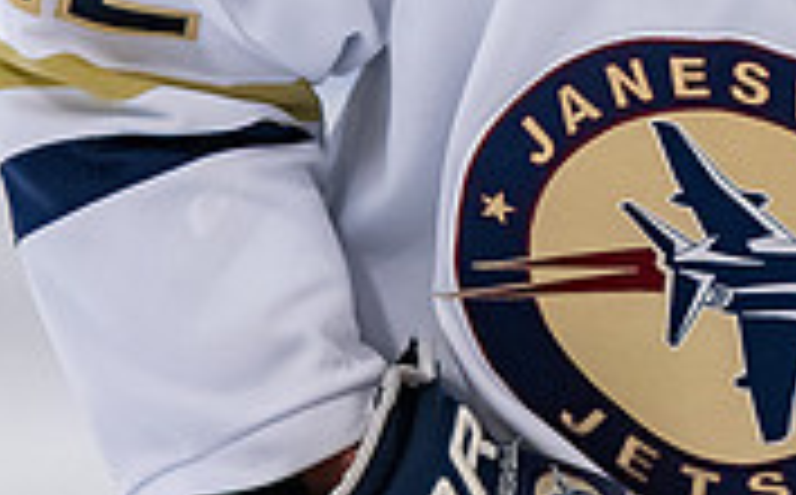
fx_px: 20230
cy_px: -351
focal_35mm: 934
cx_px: 798
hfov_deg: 2.3
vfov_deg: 1.4
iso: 2000
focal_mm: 170
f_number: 3.2
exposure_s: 1/800
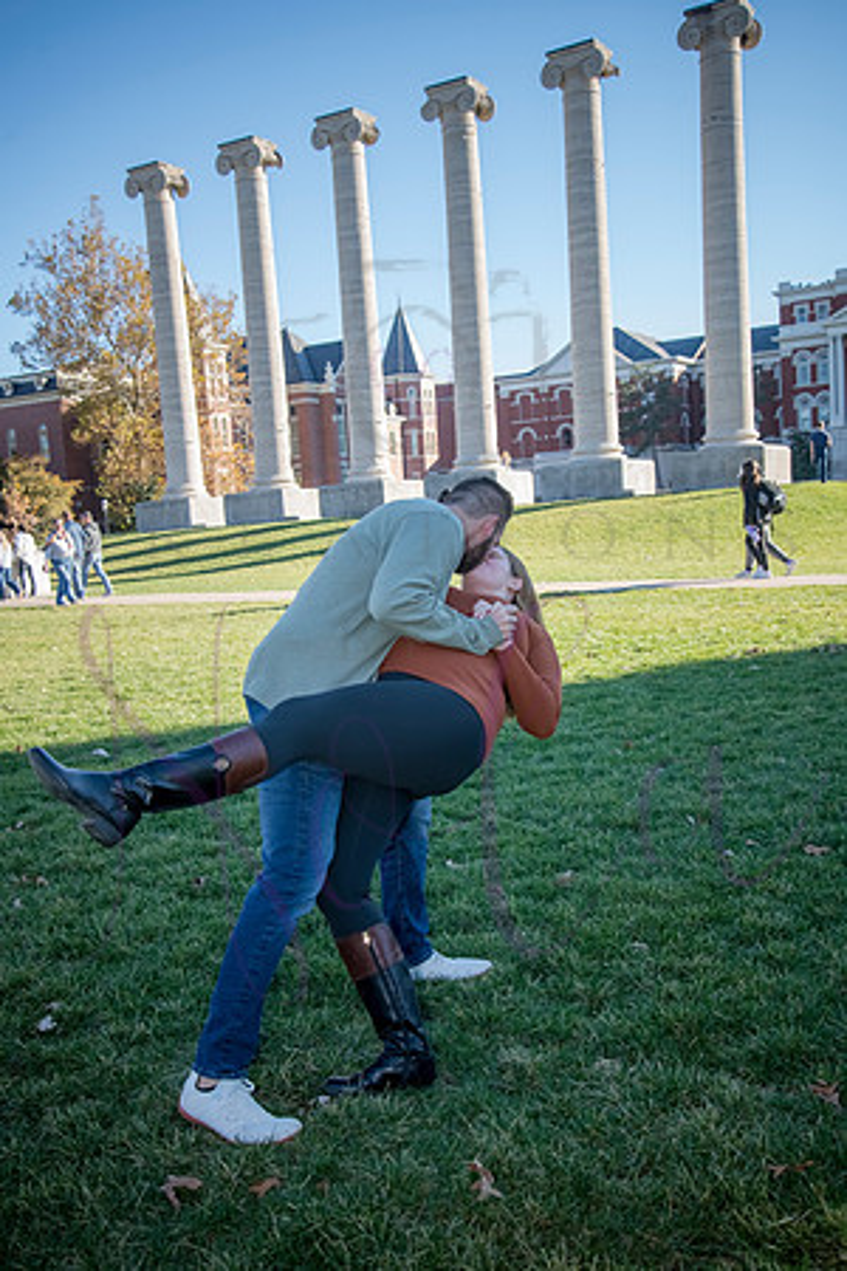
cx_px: 424
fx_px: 1235
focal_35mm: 35
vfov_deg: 54.4
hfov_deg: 37.9
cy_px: 636
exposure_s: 1/500
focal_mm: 35
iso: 640
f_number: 7.1
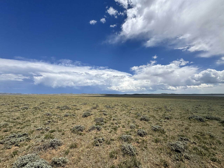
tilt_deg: +7.7
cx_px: 112
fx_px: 91
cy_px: 84
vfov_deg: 85.7
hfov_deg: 102.1
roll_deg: +0.2
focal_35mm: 14
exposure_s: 1/4132
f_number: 2.2
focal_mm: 2.22
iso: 40
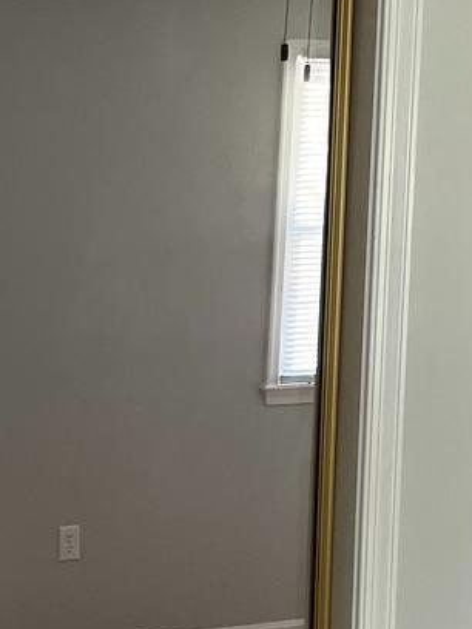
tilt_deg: -7.8
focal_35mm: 98
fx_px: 1782
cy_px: 513
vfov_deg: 19.8
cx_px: -62
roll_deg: +0.8
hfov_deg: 14.7
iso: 200
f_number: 1.6
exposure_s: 1/60
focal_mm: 4.2
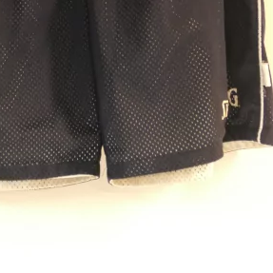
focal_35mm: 121
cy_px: -93
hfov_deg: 14.3
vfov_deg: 13.8
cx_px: 49
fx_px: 1080
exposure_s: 1/30
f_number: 3.4
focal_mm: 18.77
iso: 1600
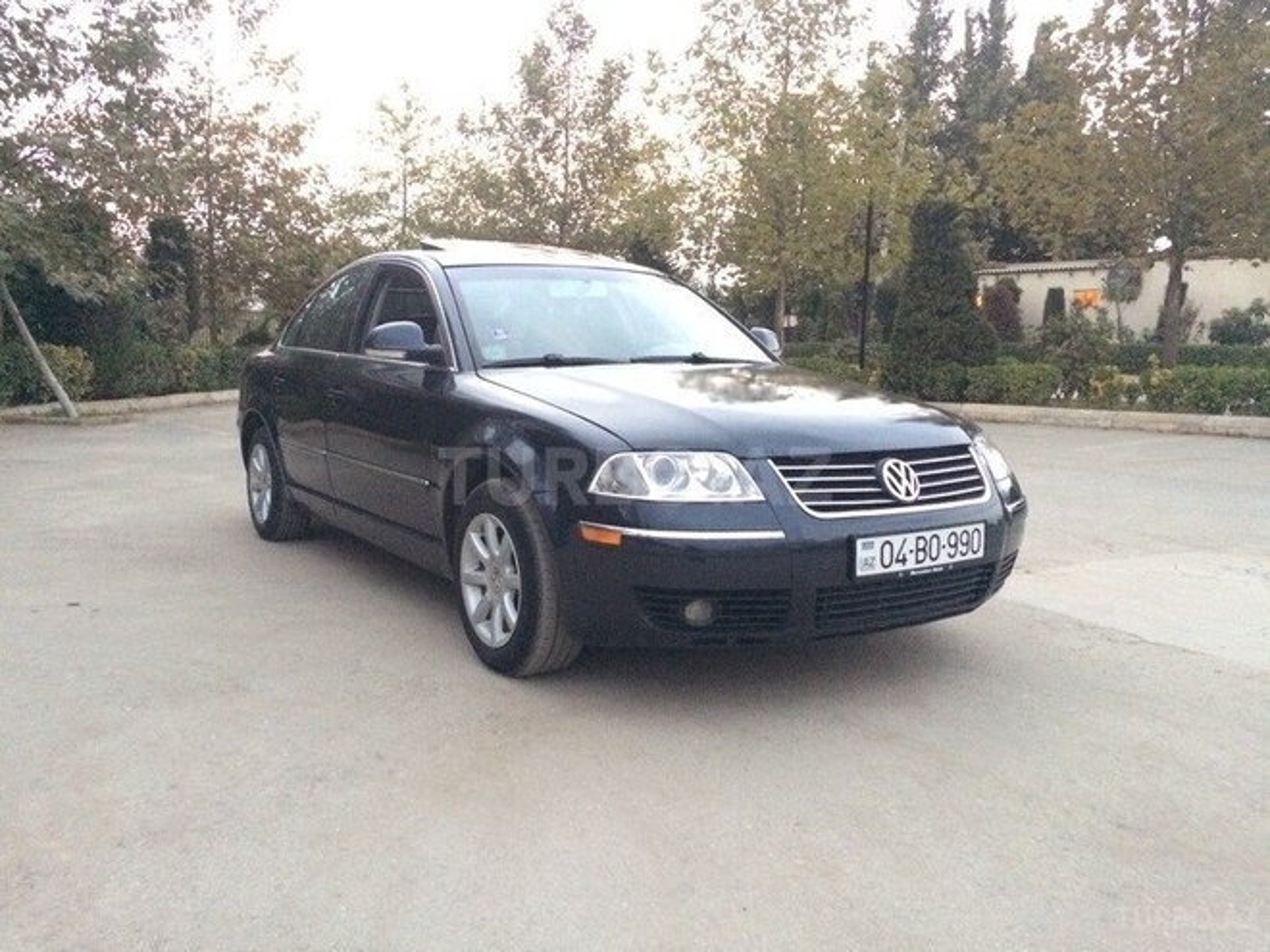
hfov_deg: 61.7
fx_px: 1064
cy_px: 476
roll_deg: -0.2
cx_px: 635
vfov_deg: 48.2
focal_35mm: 29
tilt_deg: -5.2
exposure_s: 1/17
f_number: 2.2
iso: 1000
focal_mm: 4.15
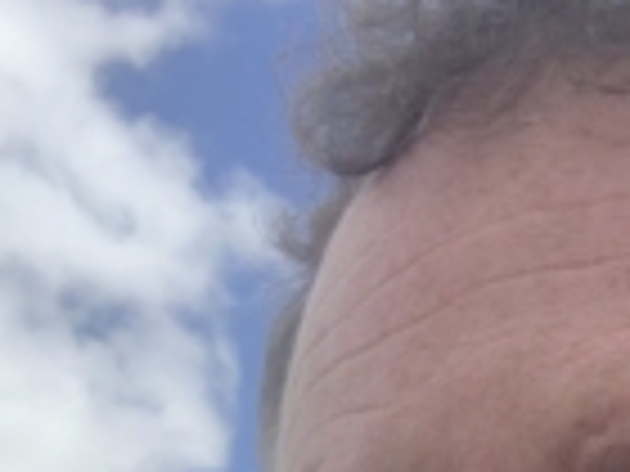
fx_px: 1875
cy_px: 966
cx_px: 216
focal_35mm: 103
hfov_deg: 19.0
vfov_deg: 12.5
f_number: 2.2
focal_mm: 2.87
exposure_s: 1/591
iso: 16
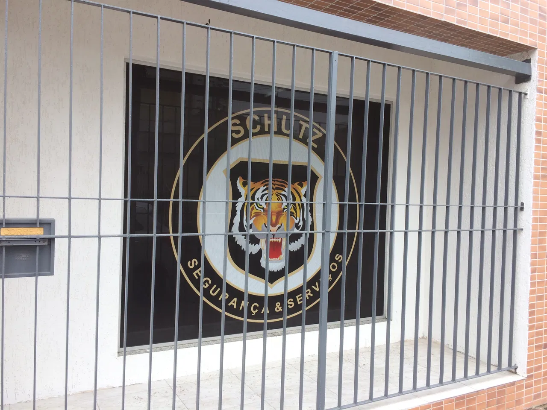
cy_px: 205
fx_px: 458
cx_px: 274
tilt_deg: -3.8
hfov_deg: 61.7
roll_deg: -2.1
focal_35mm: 29
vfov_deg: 48.2
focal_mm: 4.15
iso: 32
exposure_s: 1/167
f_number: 2.2
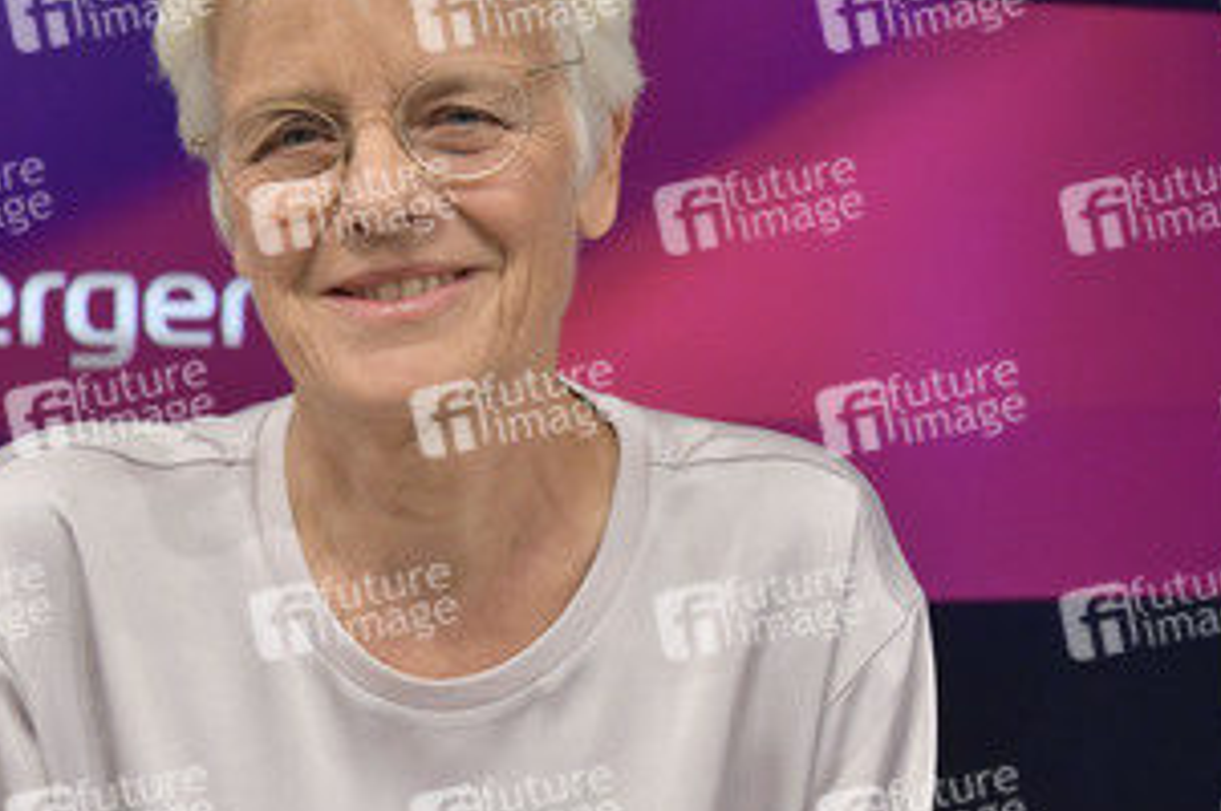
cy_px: 308
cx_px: 408
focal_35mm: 60
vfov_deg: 22.5
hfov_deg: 33.1
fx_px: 2033
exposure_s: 1/200
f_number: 6.3
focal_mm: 40
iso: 2500
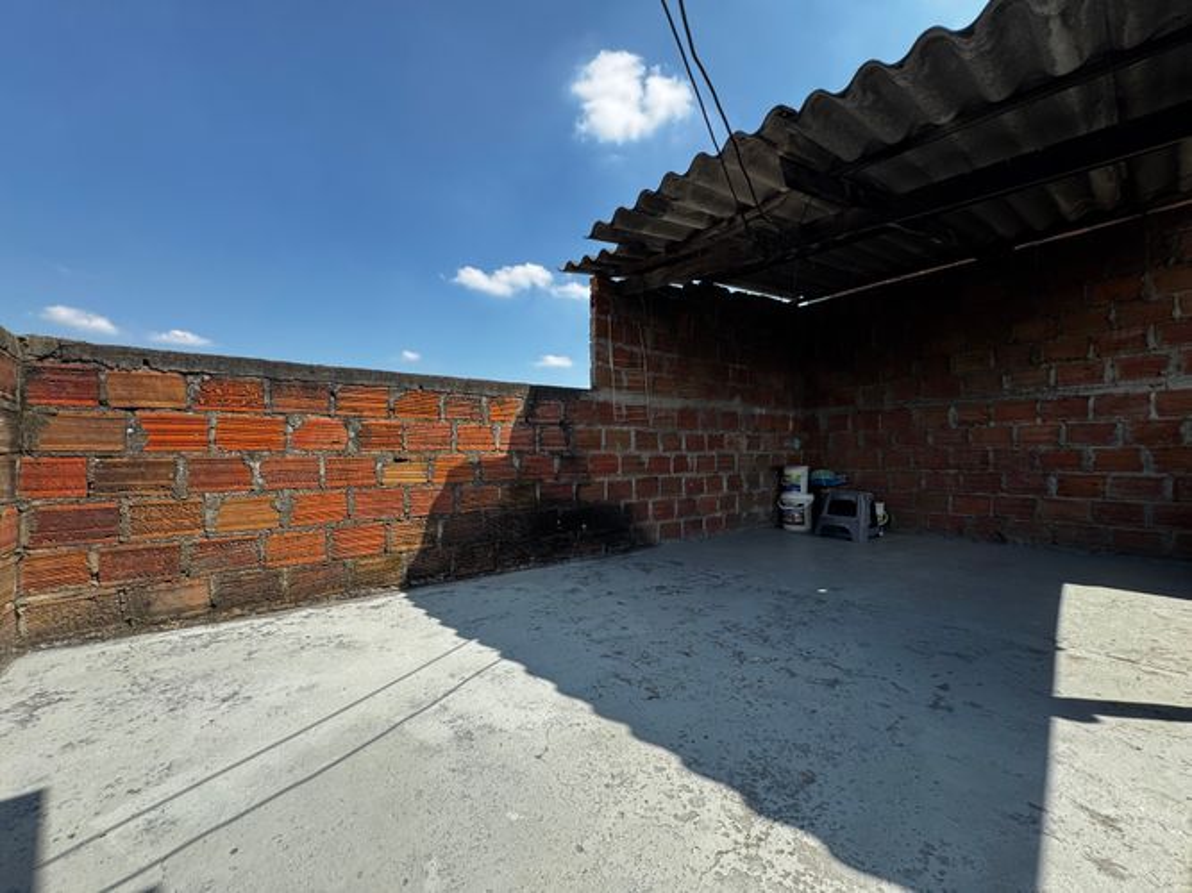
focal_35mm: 14
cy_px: 446
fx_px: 482
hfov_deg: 102.1
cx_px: 596
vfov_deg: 85.7
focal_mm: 2.22
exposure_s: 1/812
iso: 50
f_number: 2.2
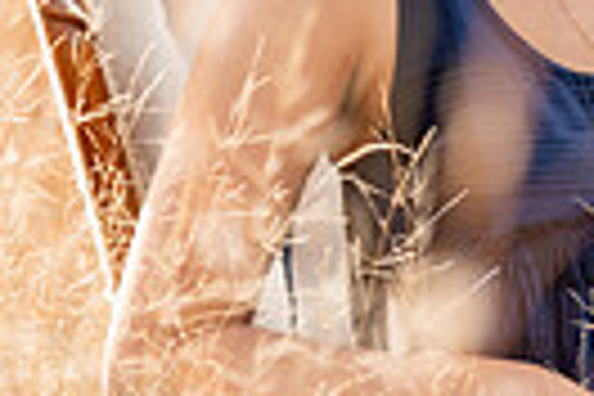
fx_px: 10279
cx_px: 489
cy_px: -121
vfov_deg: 2.2
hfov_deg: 3.3
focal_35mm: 623
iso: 400
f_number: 3.2
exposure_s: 1/800
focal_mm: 135
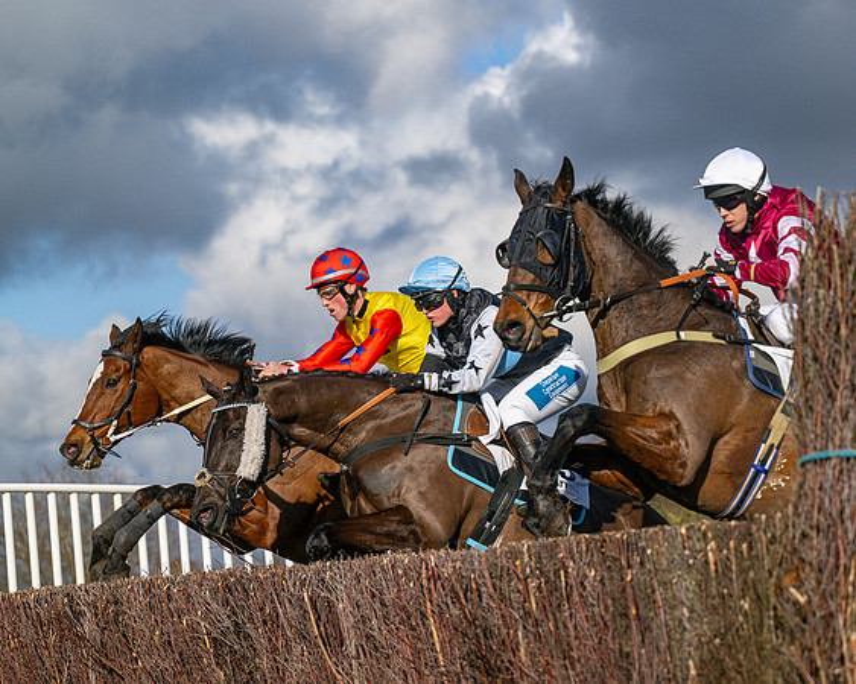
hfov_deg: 16.2
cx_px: 489
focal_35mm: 118
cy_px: 346
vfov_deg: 13.0
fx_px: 2997
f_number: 4
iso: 400
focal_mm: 98
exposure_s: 1/10000
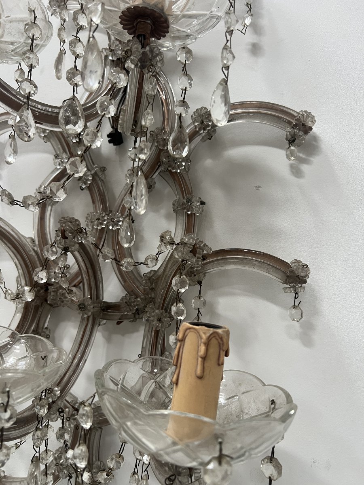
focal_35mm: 26
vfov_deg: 67.3
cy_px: 242
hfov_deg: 53.1
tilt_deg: +4.7
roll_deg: -4.3
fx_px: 365
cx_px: 182
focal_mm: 5.7
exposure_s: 1/99
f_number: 1.5
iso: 125
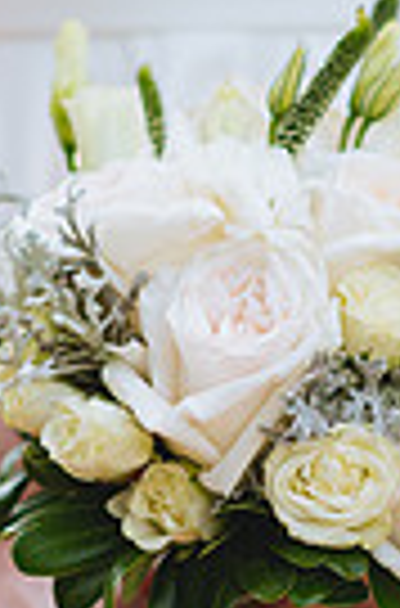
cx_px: 321
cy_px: 266
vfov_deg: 7.3
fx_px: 4770
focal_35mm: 284
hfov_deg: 4.8
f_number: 2
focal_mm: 85
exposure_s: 1/1000
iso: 100
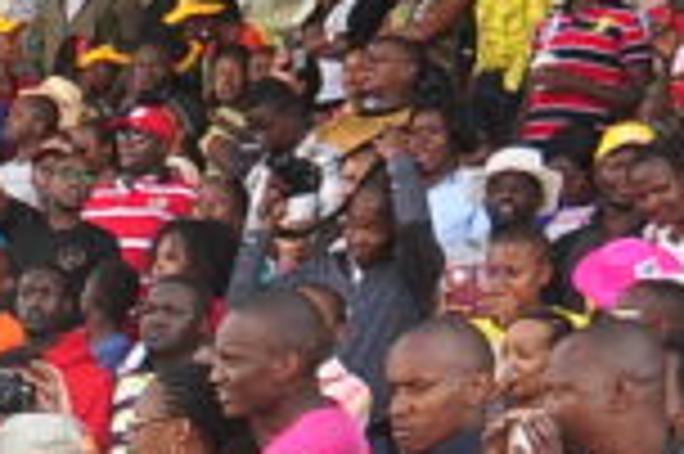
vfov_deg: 6.9
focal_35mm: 190
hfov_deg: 9.6
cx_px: -994
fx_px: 3597
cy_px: 1047
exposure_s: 1/200
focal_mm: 25
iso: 400
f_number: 7.1
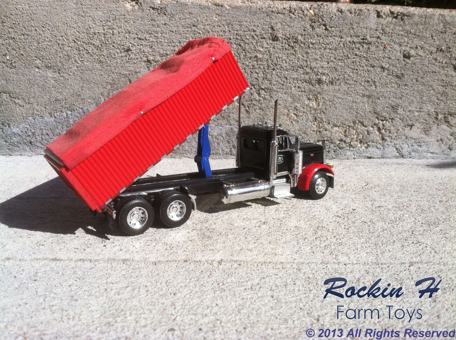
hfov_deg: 52.7
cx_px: 228
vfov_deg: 40.6
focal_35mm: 35
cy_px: 170
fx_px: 460
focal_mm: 3.85
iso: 80
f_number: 2.8
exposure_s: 1/2000
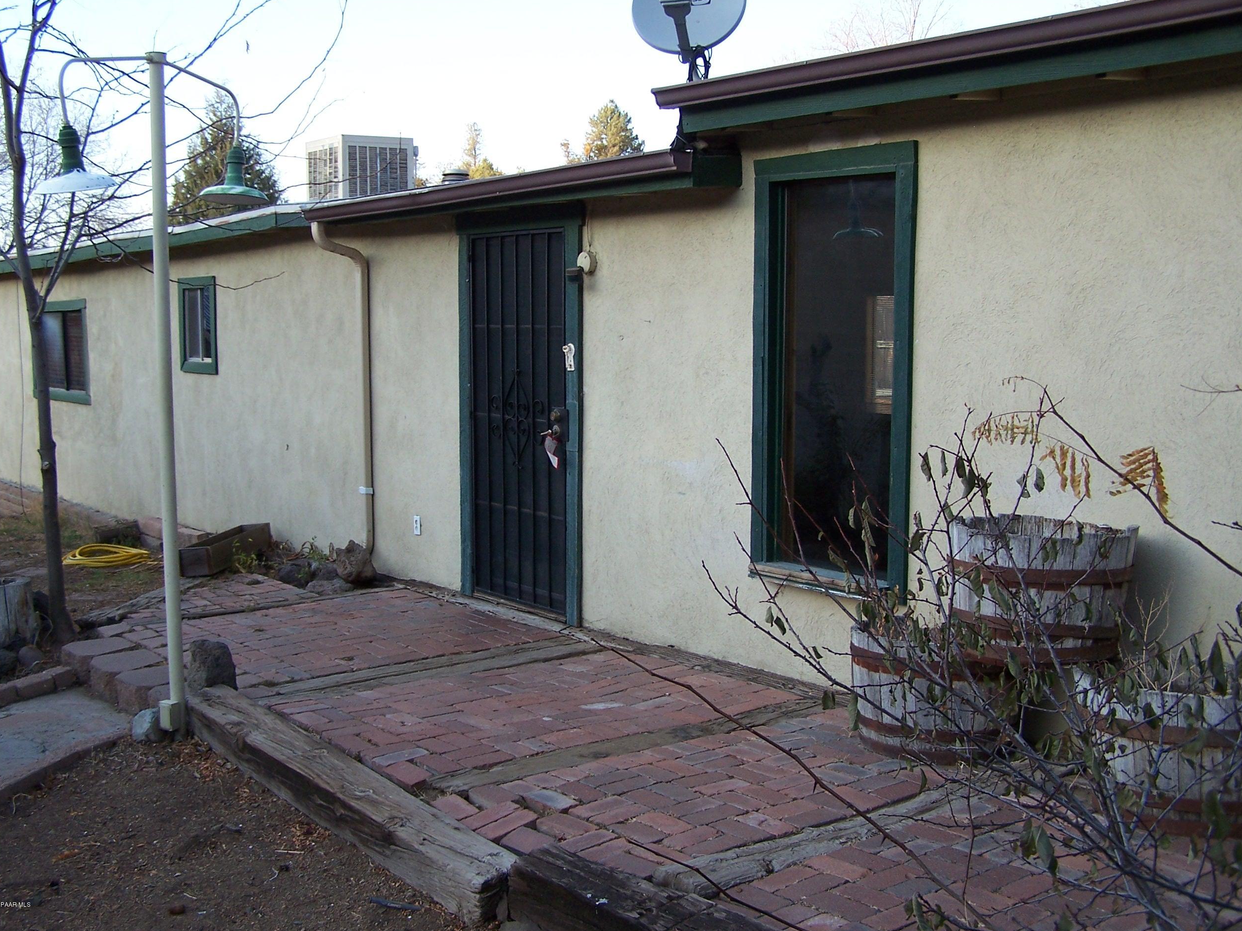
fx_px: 1399
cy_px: 457
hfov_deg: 47.9
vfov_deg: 36.8
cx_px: 615
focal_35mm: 39
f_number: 2.8
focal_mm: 6.3
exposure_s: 1/180
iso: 80
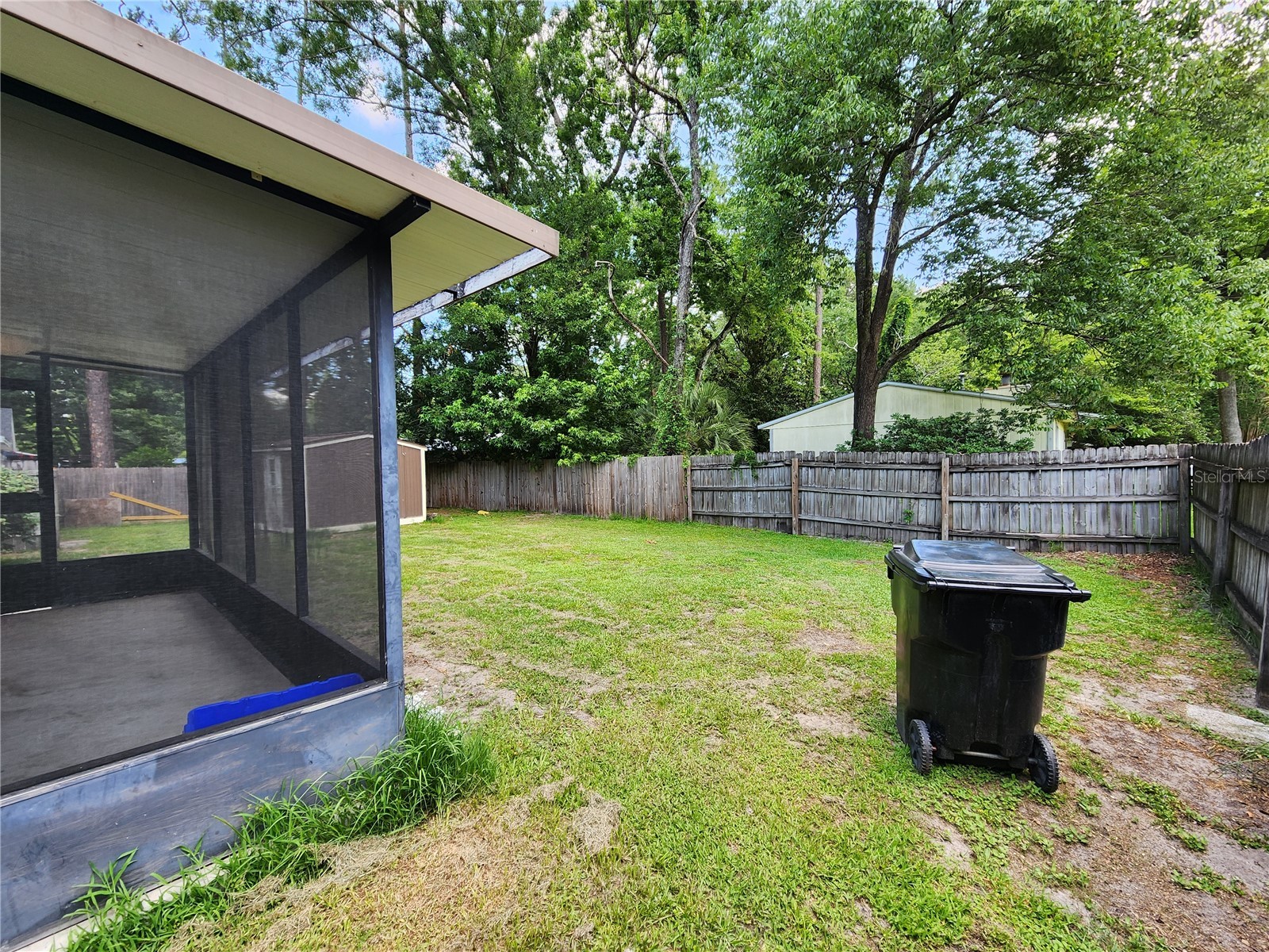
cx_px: 634
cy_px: 476
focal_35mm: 13
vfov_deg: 89.9
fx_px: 477
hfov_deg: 106.2
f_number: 2.2
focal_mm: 2.2
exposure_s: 1/142
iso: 50
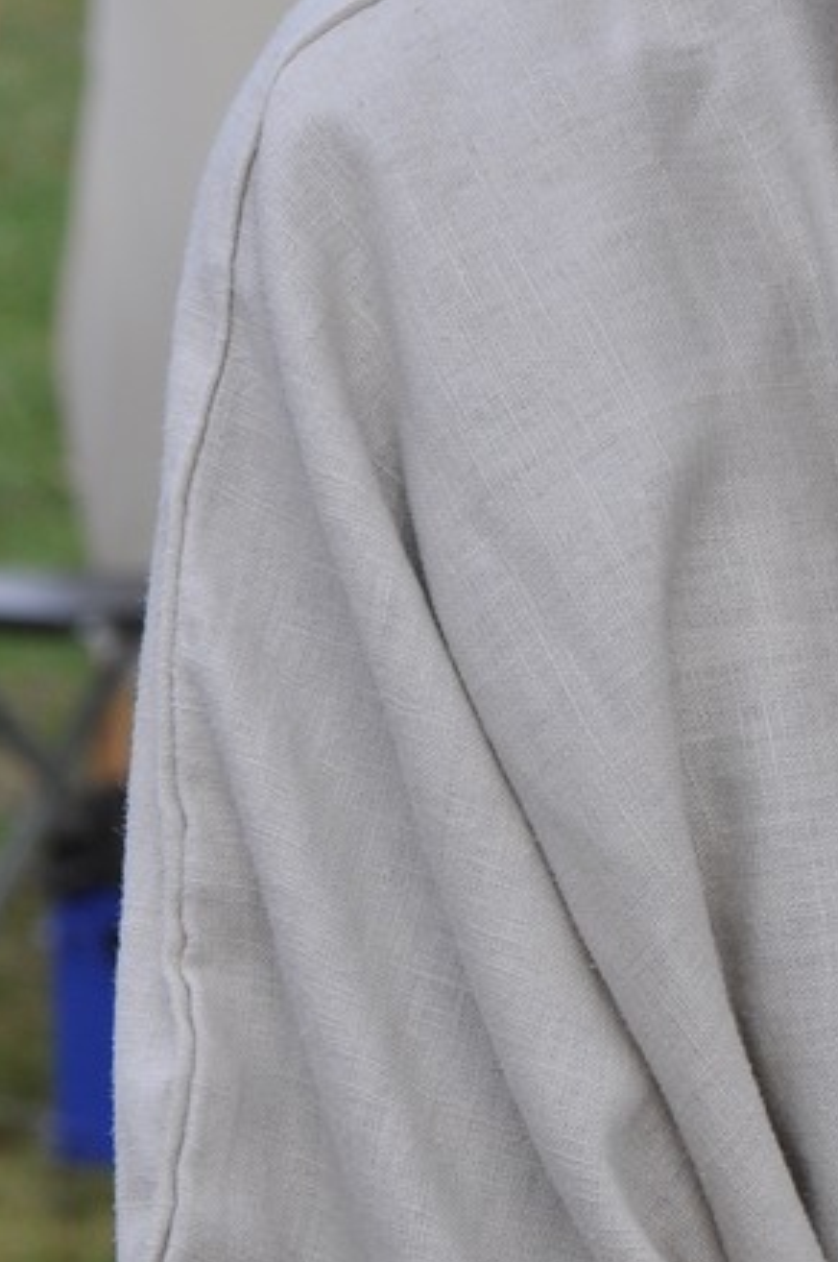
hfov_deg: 4.8
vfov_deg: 7.2
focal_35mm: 283
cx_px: 1366
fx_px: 9894
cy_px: -146
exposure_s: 1/320
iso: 200
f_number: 9
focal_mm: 55
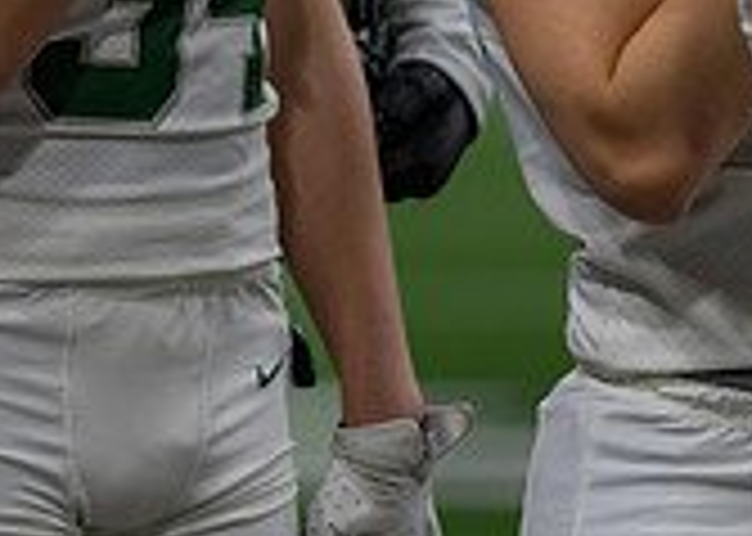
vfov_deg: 2.9
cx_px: 27
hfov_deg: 4.1
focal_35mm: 491
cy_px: -297
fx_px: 10478
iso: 400
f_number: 2
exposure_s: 1/640
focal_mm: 135
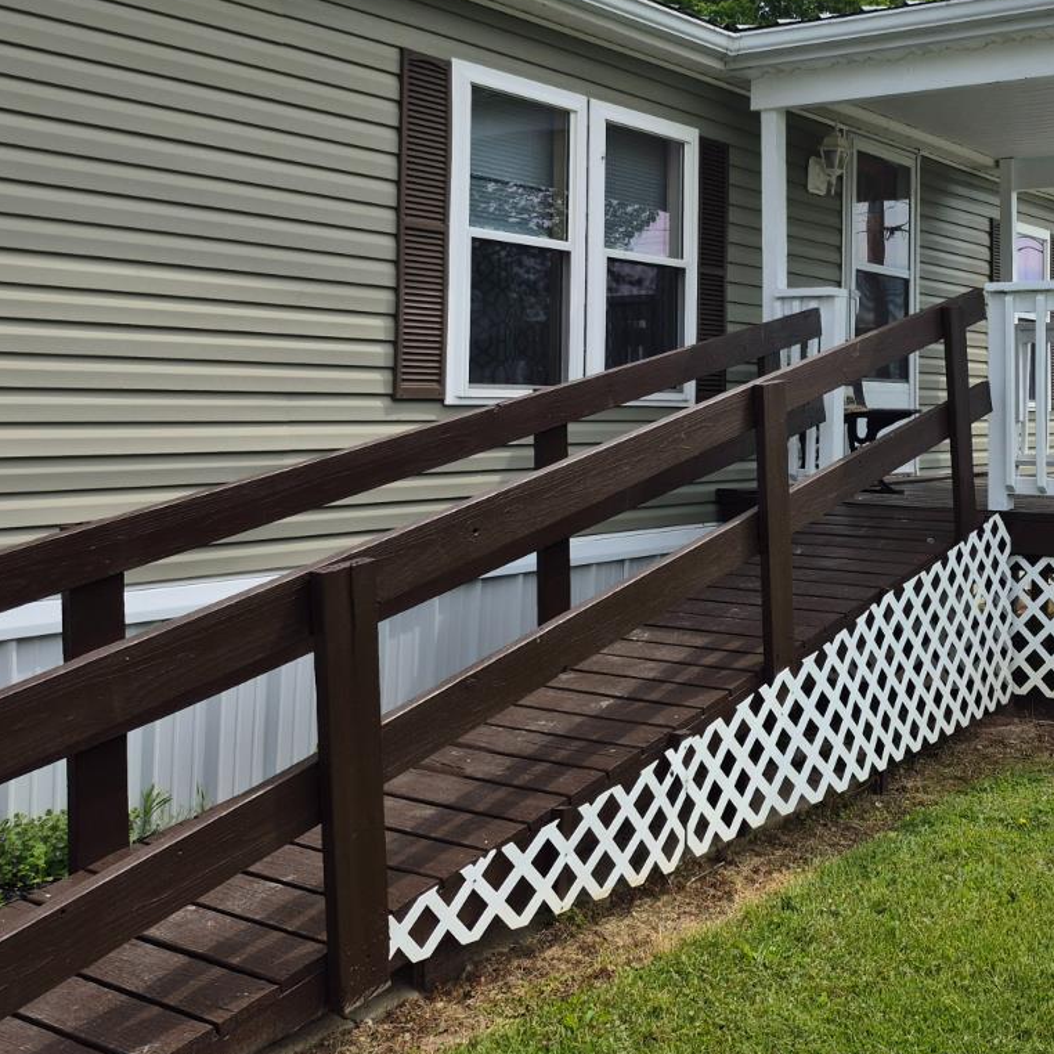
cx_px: 834
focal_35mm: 40
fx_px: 1378
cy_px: 359
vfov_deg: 41.4
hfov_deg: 40.3
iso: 25
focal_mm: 5.4
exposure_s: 1/2576
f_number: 1.8
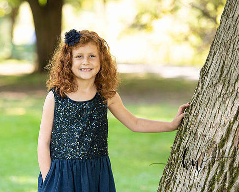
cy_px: 96
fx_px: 1082
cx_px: 95
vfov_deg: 10.1
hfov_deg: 12.6
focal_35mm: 153
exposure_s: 1/320
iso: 640
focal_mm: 135
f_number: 3.2
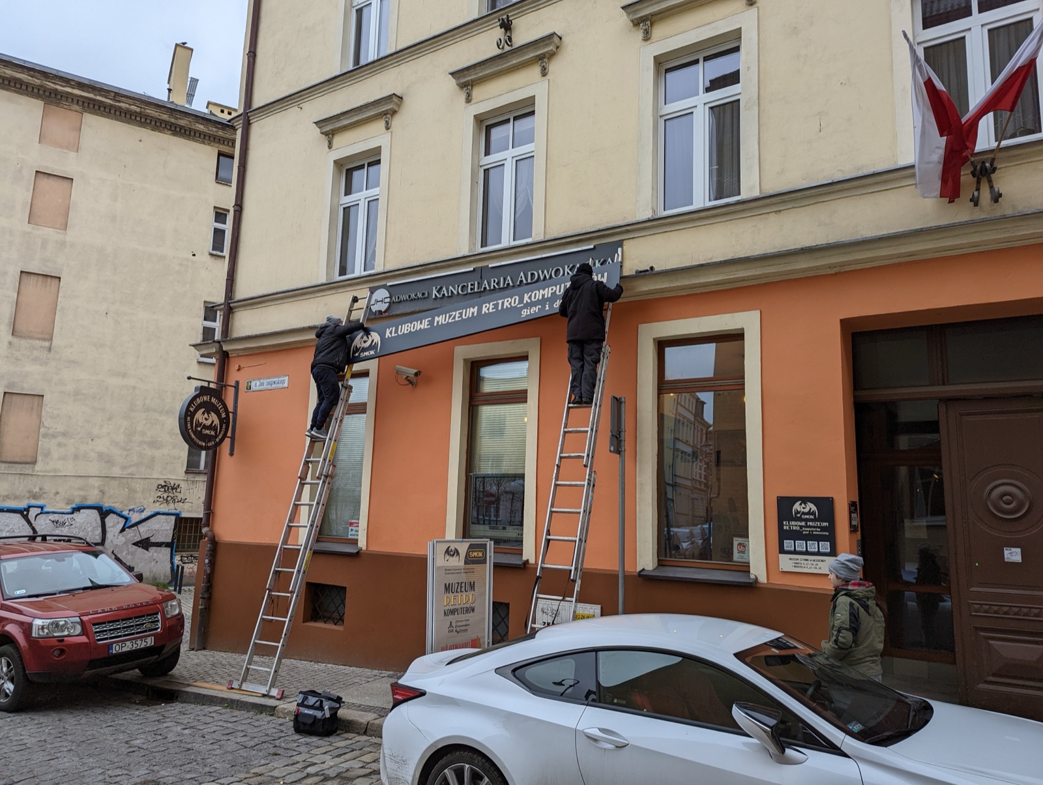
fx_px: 724
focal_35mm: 24
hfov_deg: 71.5
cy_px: 392
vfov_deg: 56.9
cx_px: 522
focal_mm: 6.81
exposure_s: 1/260
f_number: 1.85
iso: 41
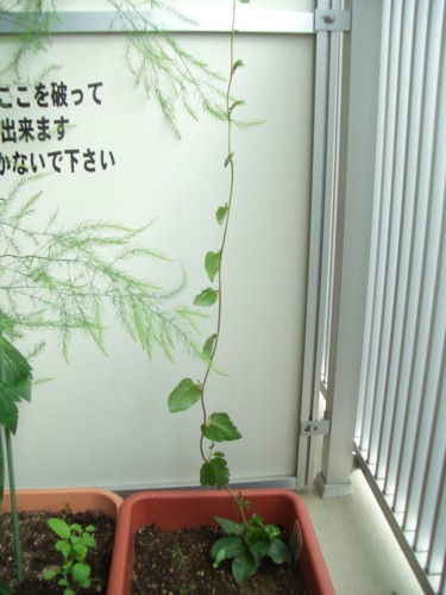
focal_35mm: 35
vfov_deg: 52.6
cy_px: 298
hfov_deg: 40.7
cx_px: 223
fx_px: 601
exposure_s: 1/200
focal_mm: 5.8
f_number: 2.6
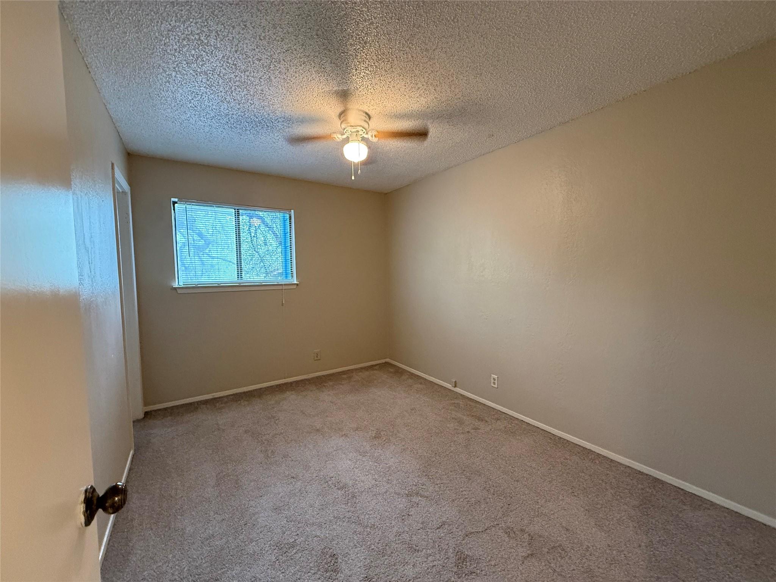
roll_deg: +0.7
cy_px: 291
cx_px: 388
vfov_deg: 85.7
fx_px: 314
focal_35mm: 14
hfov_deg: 102.1
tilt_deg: -3.3
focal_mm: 2.22
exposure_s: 1/60
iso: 500
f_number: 2.2
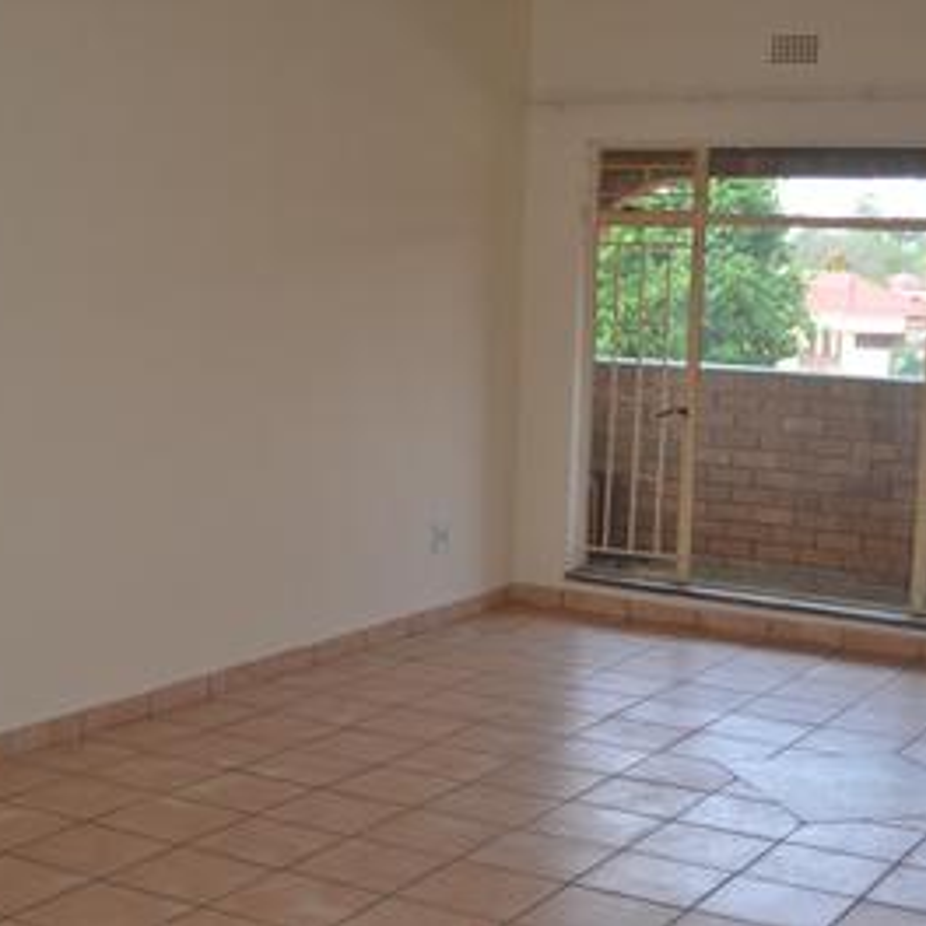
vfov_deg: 29.6
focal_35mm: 58
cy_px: 461
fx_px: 1755
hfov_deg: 29.5
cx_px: 424
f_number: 4.2
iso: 250
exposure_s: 1/125
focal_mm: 30
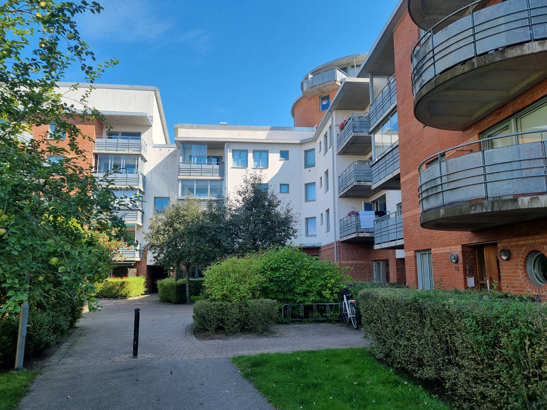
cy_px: 205
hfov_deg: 67.3
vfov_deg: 53.1
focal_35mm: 26
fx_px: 411
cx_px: 274
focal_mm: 5.4
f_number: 1.8
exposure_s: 1/1080
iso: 50
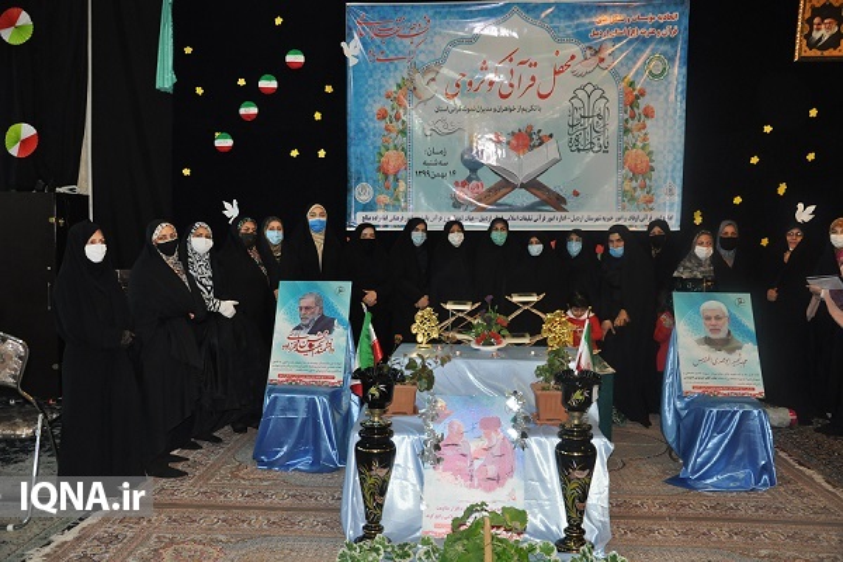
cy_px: 281
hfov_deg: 57.2
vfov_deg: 40.0
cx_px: 422
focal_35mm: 33
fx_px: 773
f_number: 3.8
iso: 800
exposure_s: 1/60
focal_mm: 22
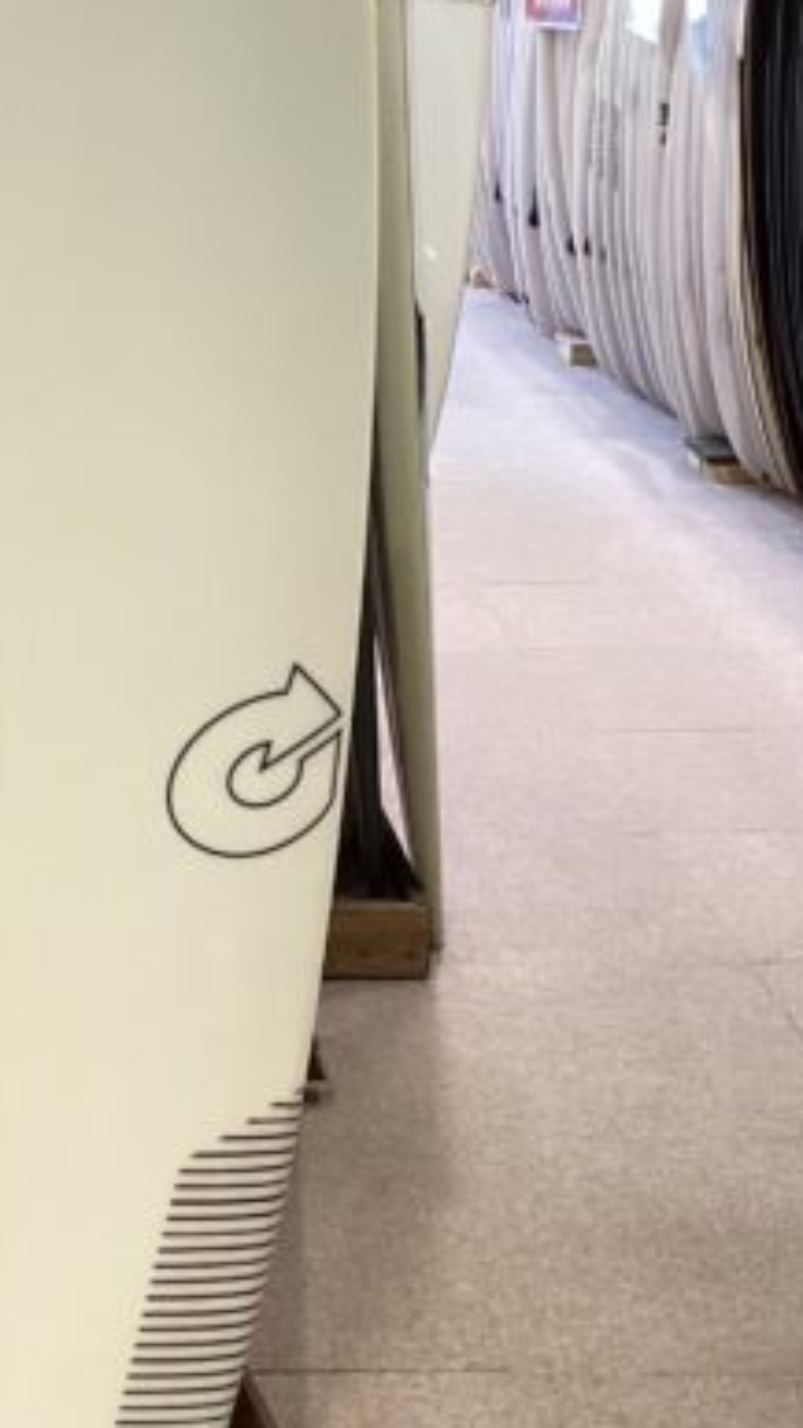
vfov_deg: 29.5
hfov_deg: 16.8
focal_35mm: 70
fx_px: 2651
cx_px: -19
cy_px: 281
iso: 80
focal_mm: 3.3
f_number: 2.4
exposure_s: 1/50
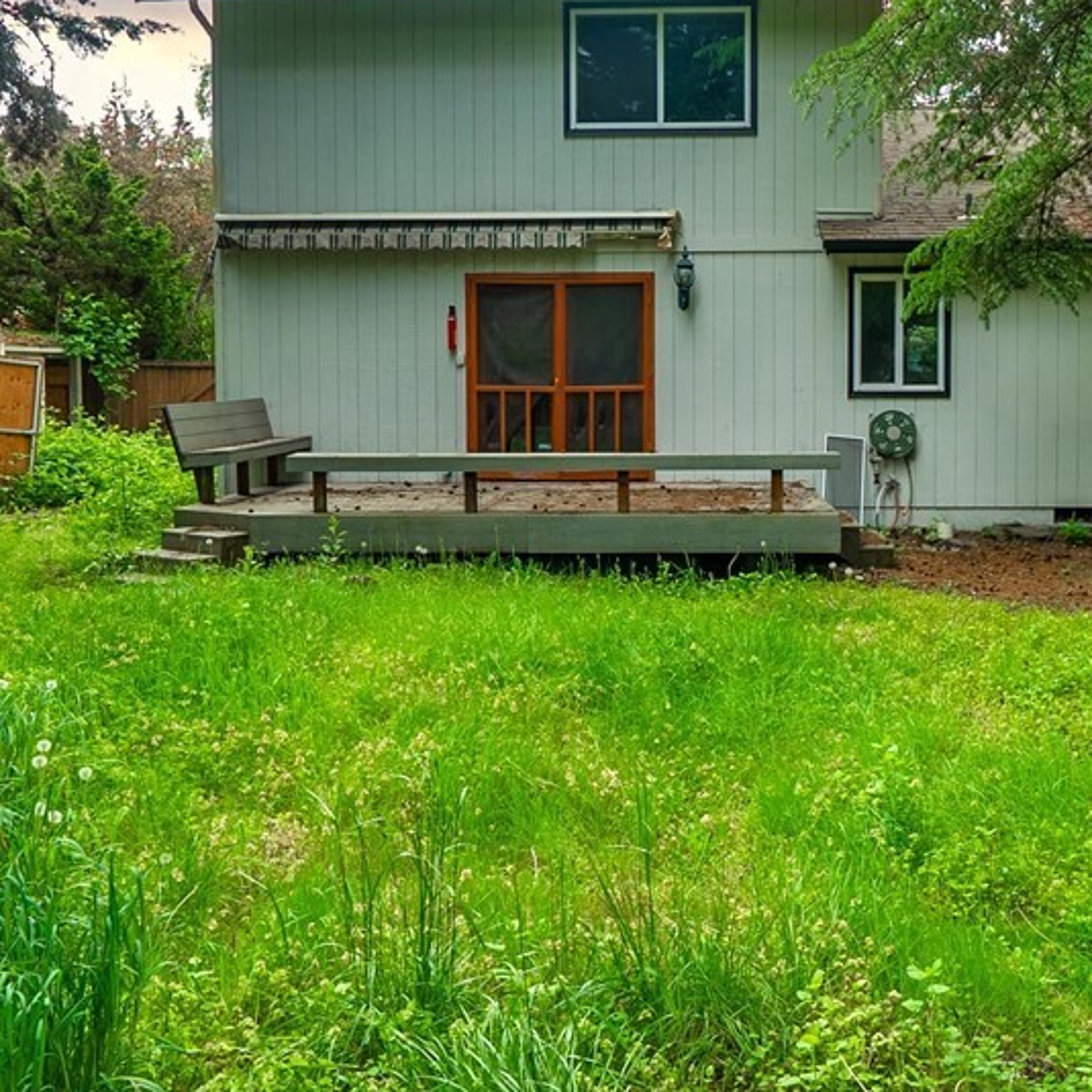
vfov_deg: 46.9
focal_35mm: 35
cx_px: 636
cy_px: 418
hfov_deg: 47.0
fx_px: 1249
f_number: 7.1
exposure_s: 1/30
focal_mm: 13
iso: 160
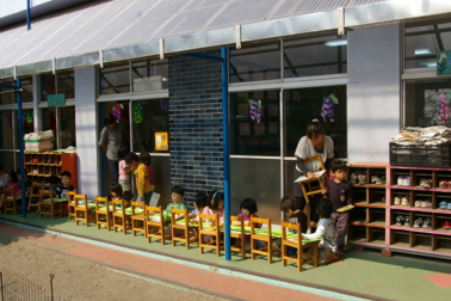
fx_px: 458
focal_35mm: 37
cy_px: 156
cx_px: 220
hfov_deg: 52.5
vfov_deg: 36.4
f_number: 8
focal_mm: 23
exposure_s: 1/250
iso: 200
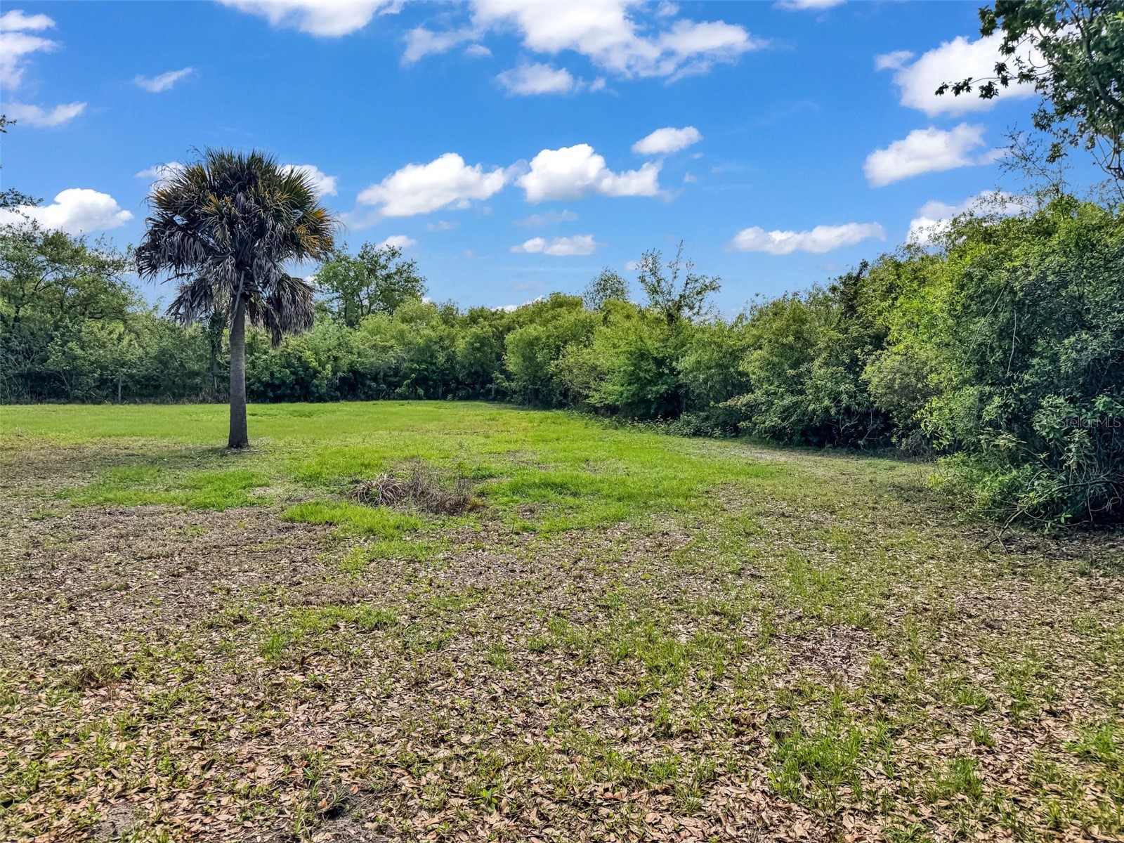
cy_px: 422
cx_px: 562
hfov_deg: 71.6
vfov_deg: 56.8
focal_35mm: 24
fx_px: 779
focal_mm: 6.76
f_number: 1.8
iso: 80
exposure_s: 1/5000
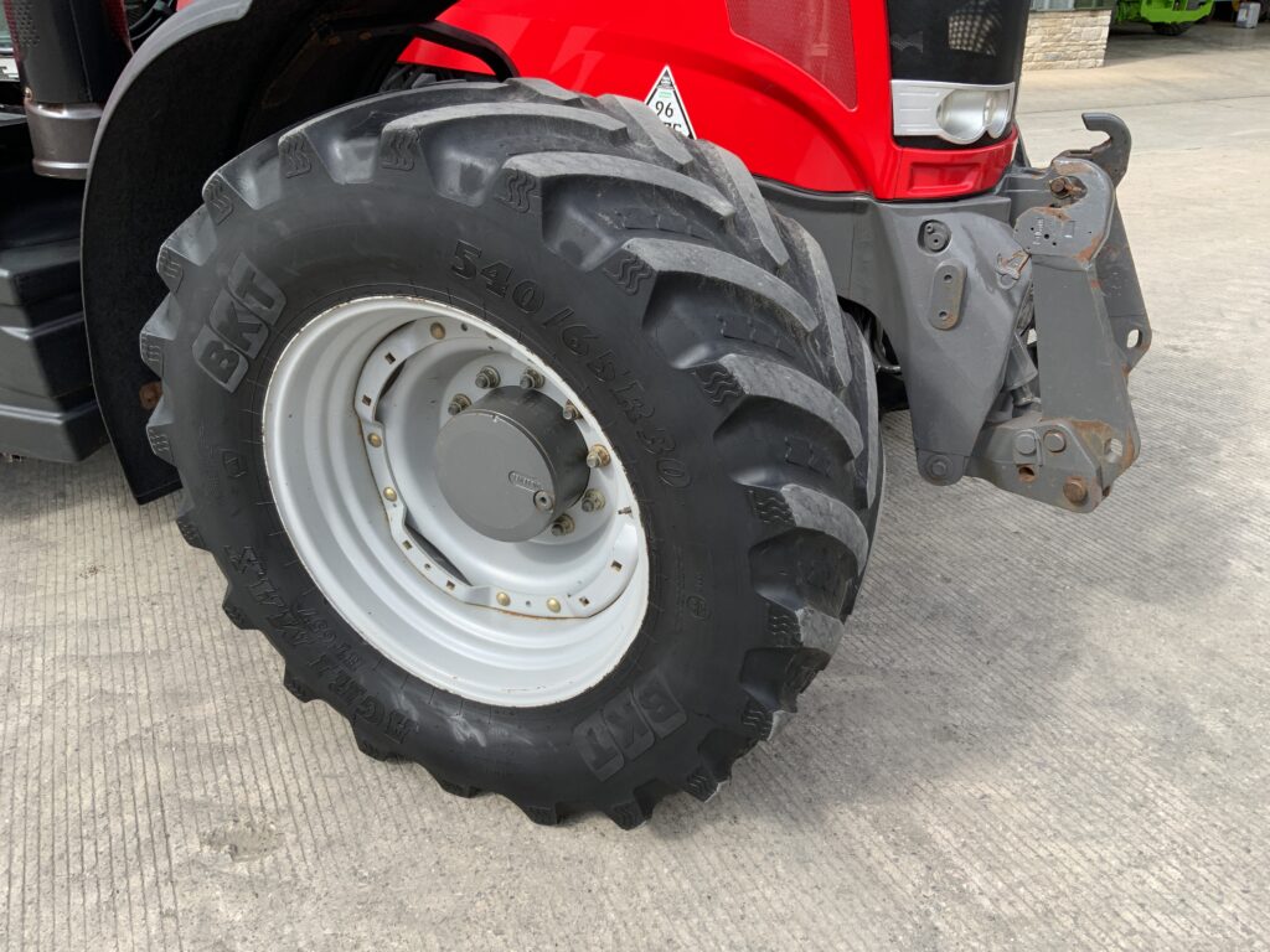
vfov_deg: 48.2
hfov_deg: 61.7
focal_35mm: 29
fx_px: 1064
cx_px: 635
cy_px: 476
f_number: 1.8
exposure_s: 1/627
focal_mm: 3
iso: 16
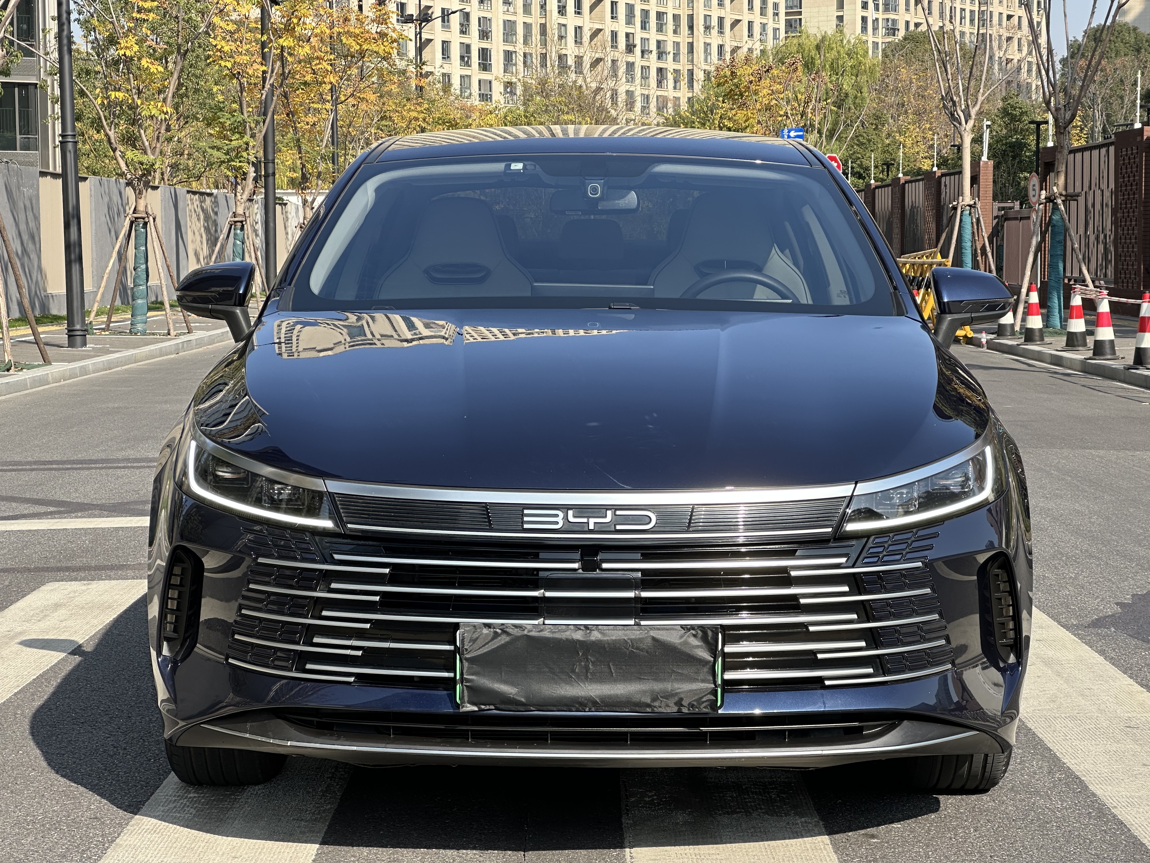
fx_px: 2558
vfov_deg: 19.1
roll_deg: +0.4
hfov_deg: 25.3
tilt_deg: -4.1
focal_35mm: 77
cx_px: 575
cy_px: 432
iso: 32
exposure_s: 1/359
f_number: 2.8
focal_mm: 9
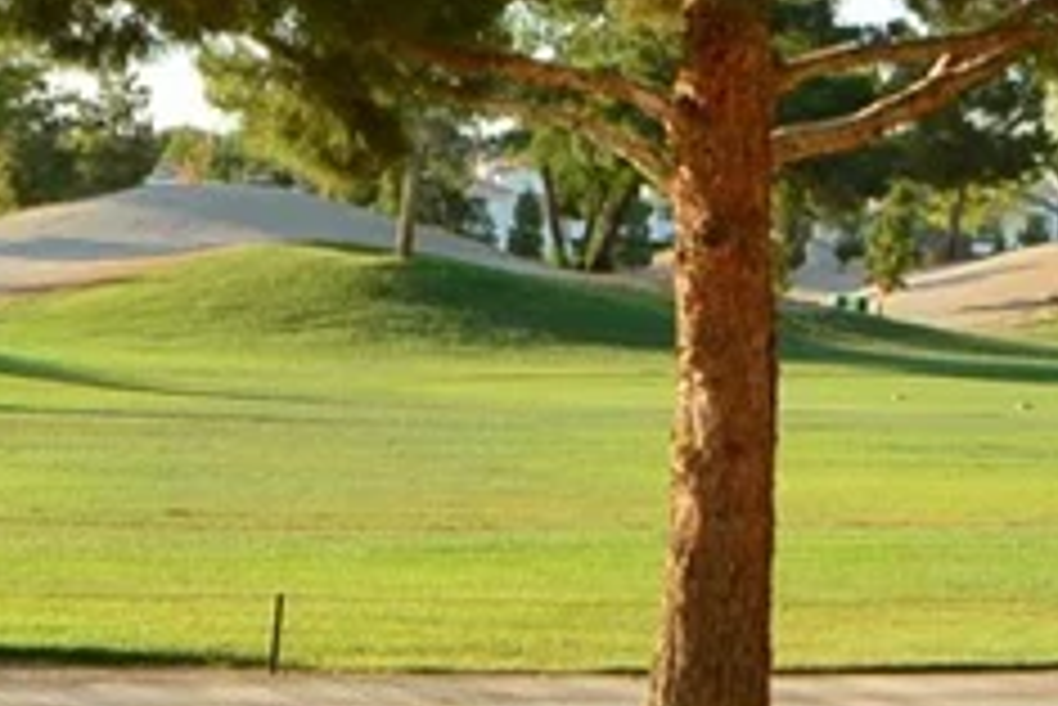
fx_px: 3970
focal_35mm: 135
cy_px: -169
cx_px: 207
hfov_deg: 15.1
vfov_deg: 10.0
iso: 160
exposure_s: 1/400
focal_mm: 11.5
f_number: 5.3
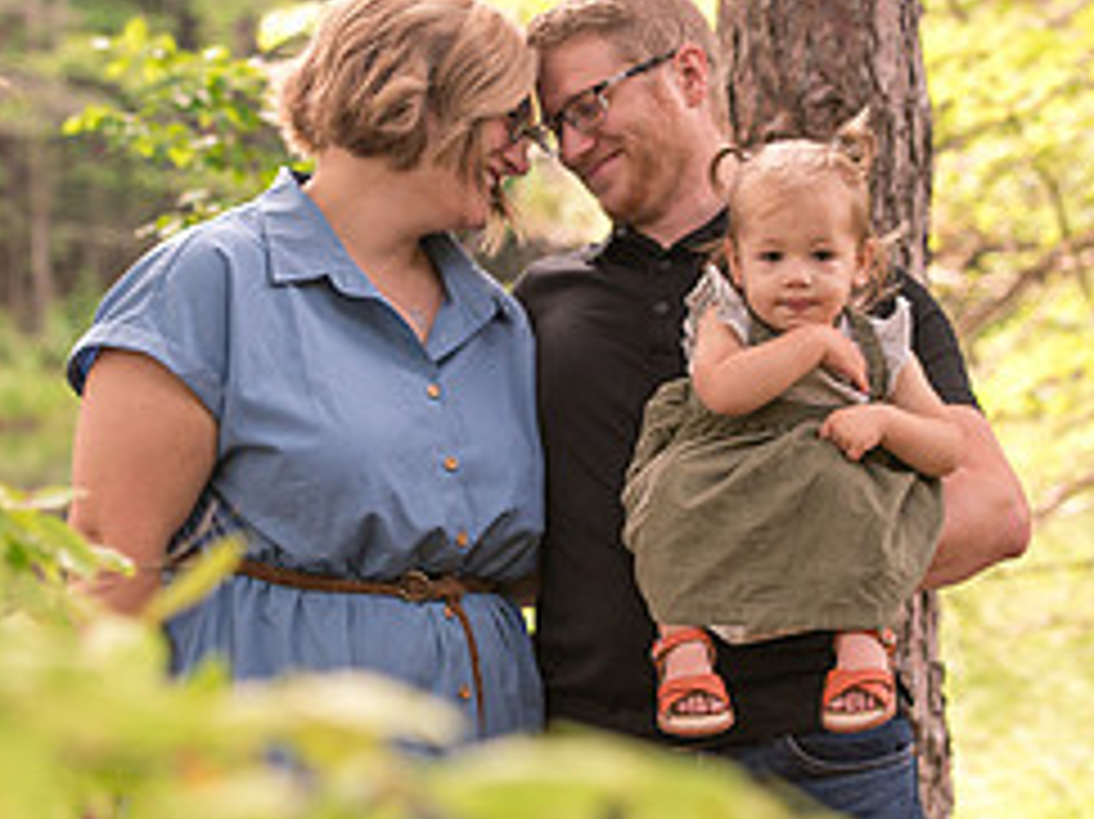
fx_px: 5086
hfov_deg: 12.3
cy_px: 380
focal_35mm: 161
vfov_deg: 9.2
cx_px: 509
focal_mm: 70
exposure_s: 1/200
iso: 400
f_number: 4
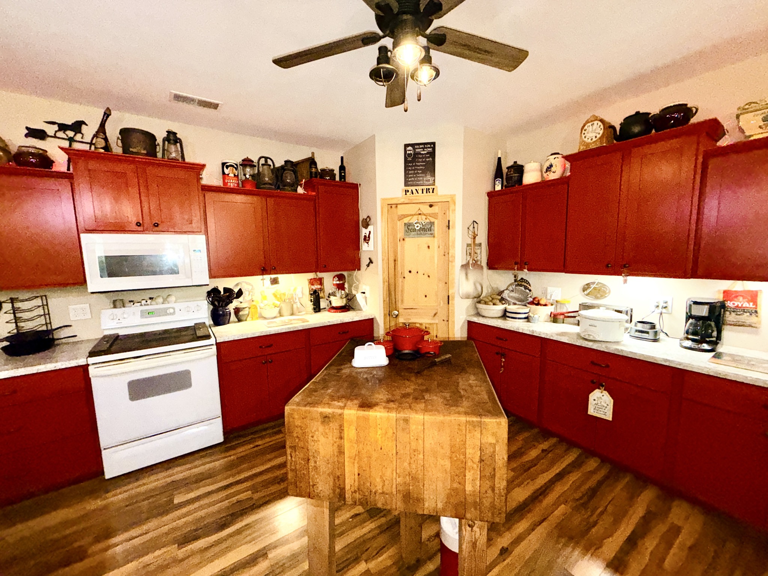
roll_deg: +1.0
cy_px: 288
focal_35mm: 14
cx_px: 384
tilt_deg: -6.5
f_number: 2.2
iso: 200
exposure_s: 1/60
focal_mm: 2.22
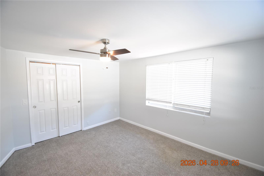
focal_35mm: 15
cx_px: 132
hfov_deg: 100.4
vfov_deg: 77.3
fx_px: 110
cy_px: 88
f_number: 3.5
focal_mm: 10
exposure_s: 1/45
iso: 800
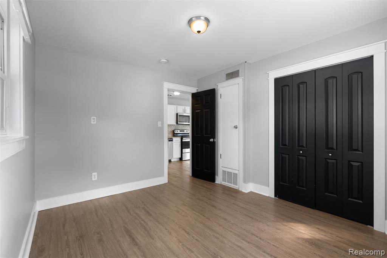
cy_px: 129
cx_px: 194
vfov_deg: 73.7
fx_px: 172
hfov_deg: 96.8
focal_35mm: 16
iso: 100
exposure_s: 1/1.25
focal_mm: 16
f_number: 9
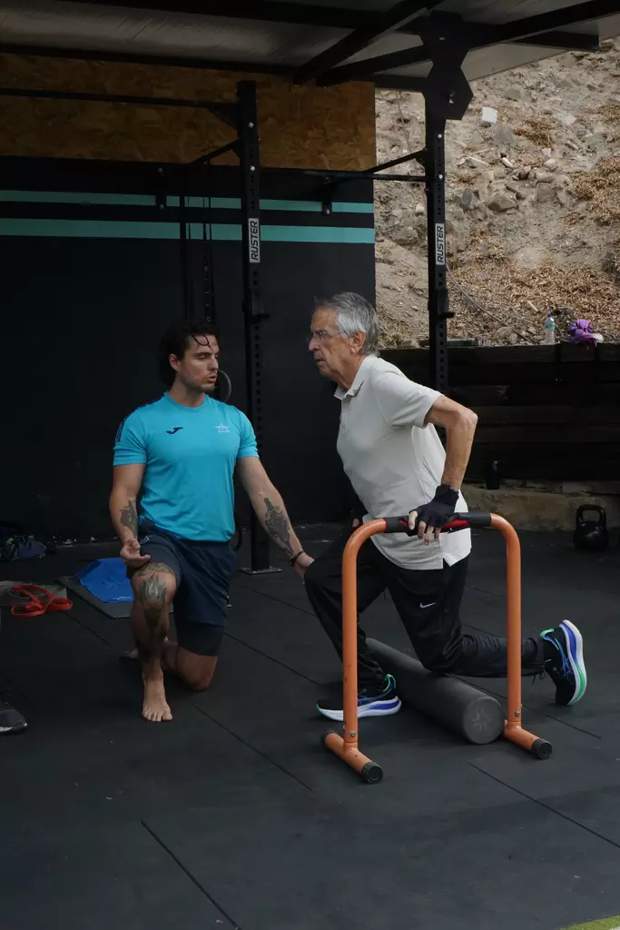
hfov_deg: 29.3
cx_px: 310
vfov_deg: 42.7
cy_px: 465
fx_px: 1188
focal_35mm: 46
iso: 5000
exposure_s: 1/320
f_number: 25
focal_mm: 46
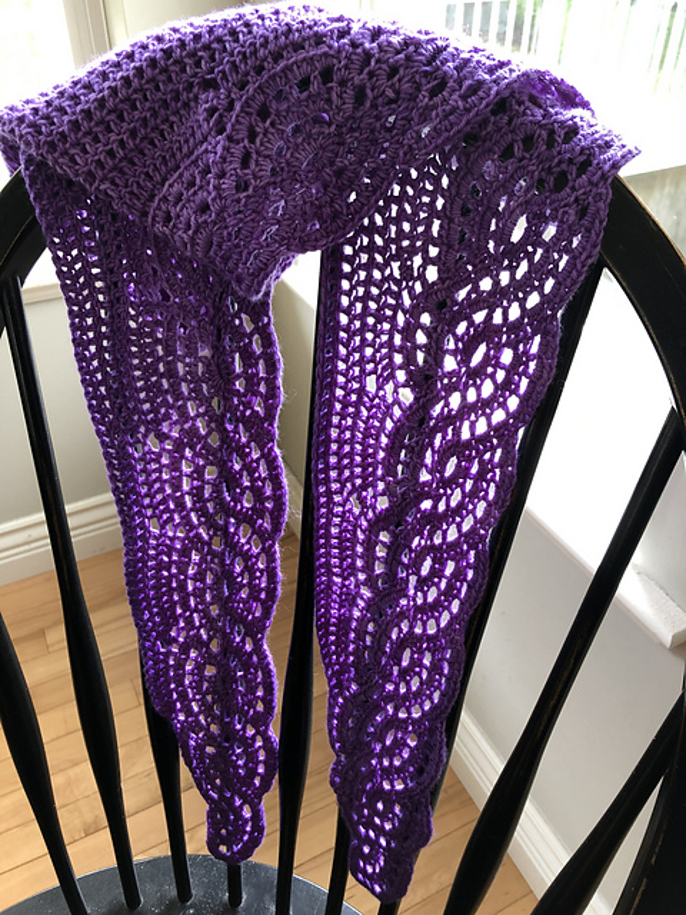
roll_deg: -1.6
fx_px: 740
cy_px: 458
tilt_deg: -36.8
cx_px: 343
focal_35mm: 28
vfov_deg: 63.4
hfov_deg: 49.7
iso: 40
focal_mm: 3.99
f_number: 1.8
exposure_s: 1/15
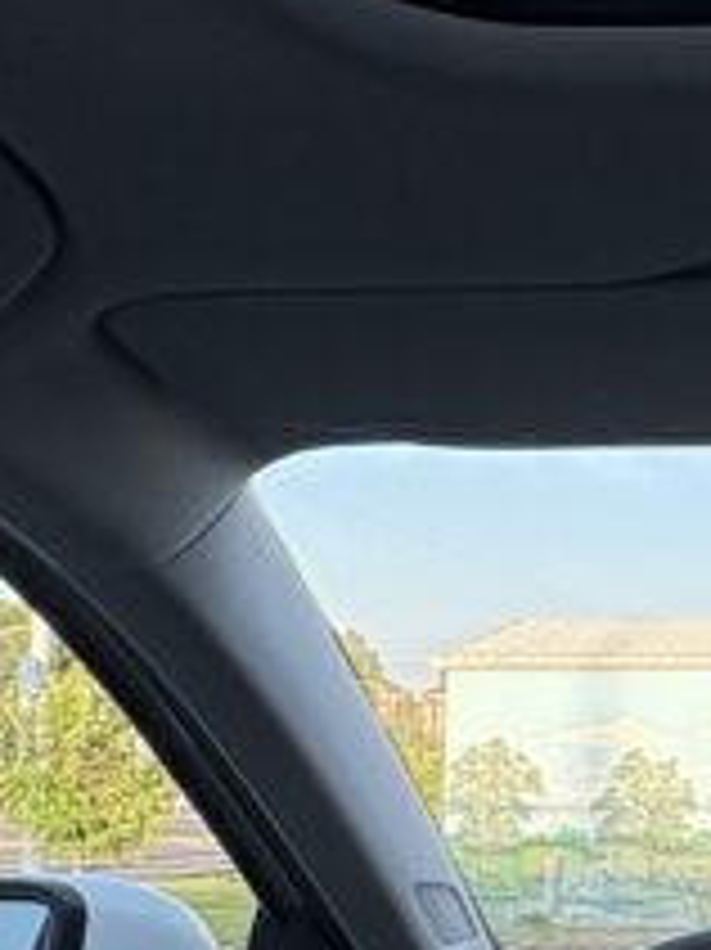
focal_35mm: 68
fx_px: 1864
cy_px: 743
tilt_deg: +1.4
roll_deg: -1.6
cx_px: 1436
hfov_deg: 16.4
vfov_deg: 28.1
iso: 64
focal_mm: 2.22
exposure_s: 1/232
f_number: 2.2
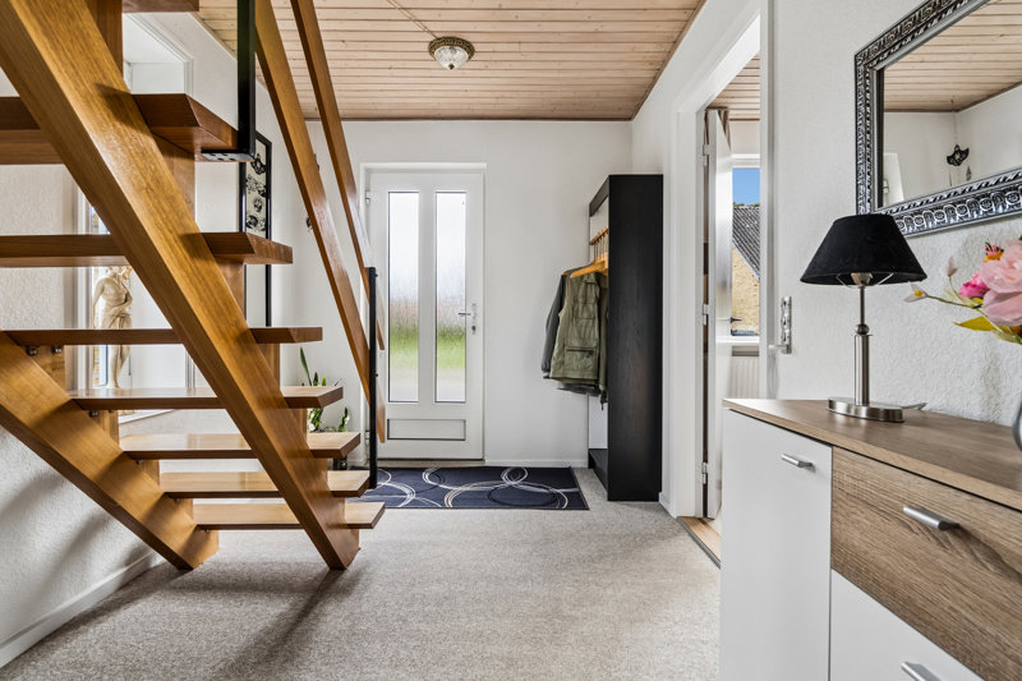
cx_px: 511
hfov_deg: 95.0
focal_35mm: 16
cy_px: 340
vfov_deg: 72.0
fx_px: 468
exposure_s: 1/15
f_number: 8
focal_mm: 11
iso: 200
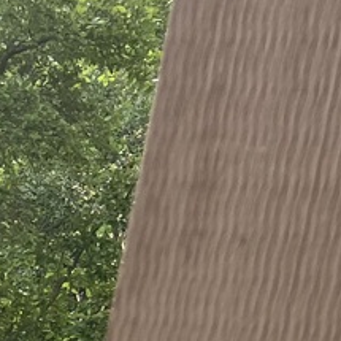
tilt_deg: -14.8
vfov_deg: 10.3
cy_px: 715
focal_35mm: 154
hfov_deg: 8.8
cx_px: -768
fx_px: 1716
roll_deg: -4.0
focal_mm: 5.7
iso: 50
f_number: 1.5
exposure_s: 1/581
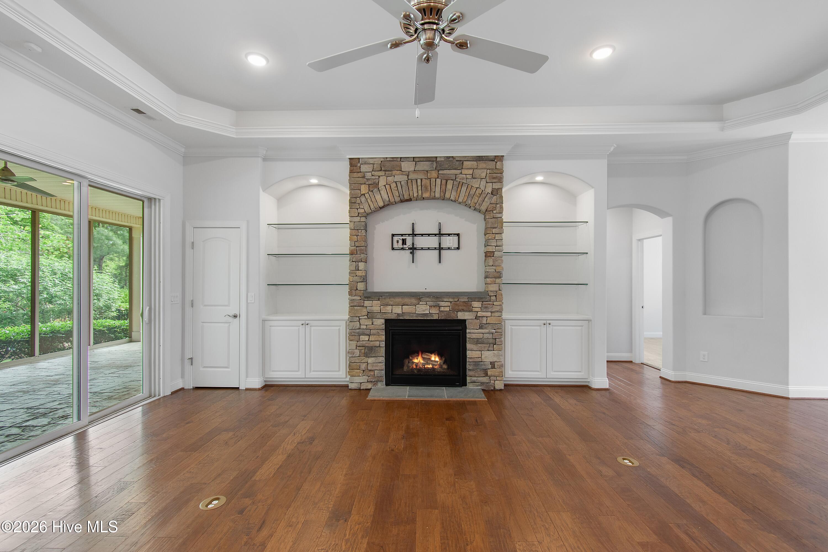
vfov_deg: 77.3
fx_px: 345
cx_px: 414
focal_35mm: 15
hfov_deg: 100.4
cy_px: 276
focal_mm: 10
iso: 100
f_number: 4.5
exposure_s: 1/8
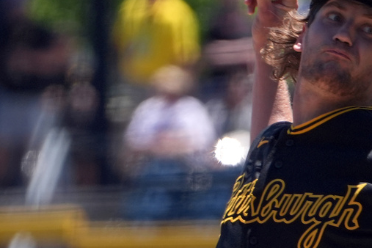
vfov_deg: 1.7
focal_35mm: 808
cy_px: 194
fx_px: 8349
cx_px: 371
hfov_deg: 2.6
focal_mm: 400
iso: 500
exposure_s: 1/2000
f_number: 5.6
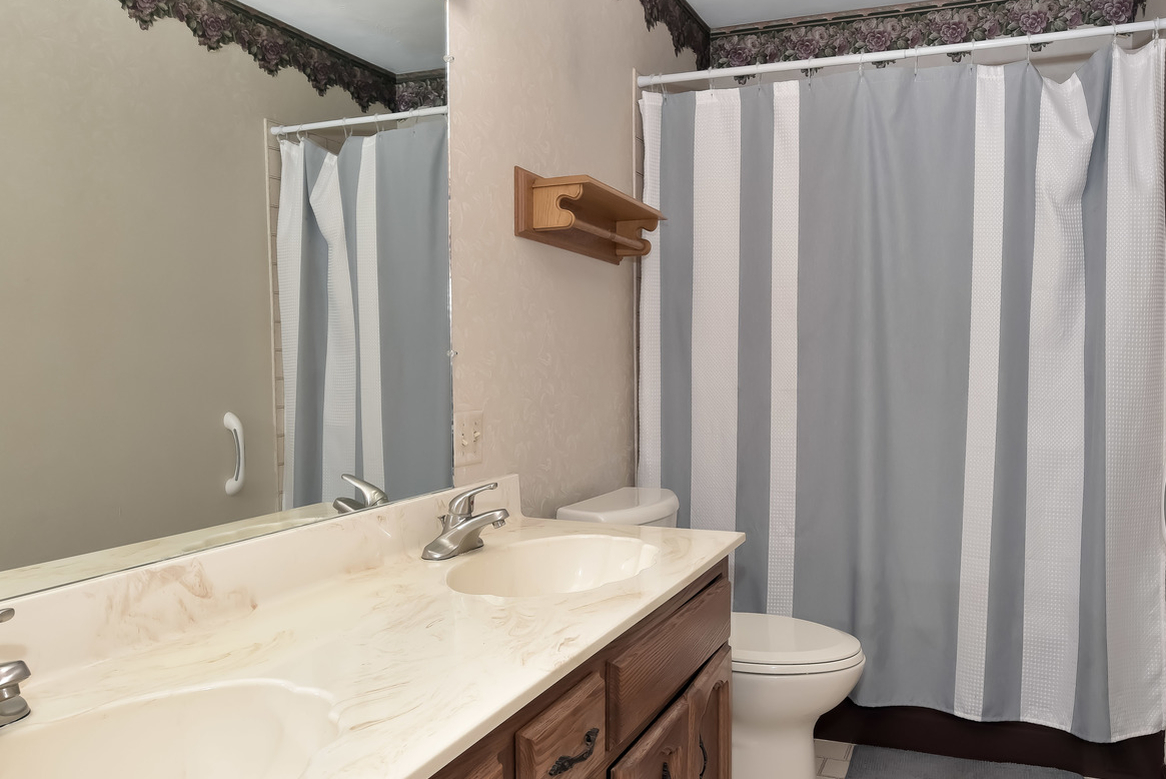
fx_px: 810
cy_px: 423
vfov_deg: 51.3
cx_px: 666
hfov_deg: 71.1
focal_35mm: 25
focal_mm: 18
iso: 400
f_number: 8
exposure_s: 1/80
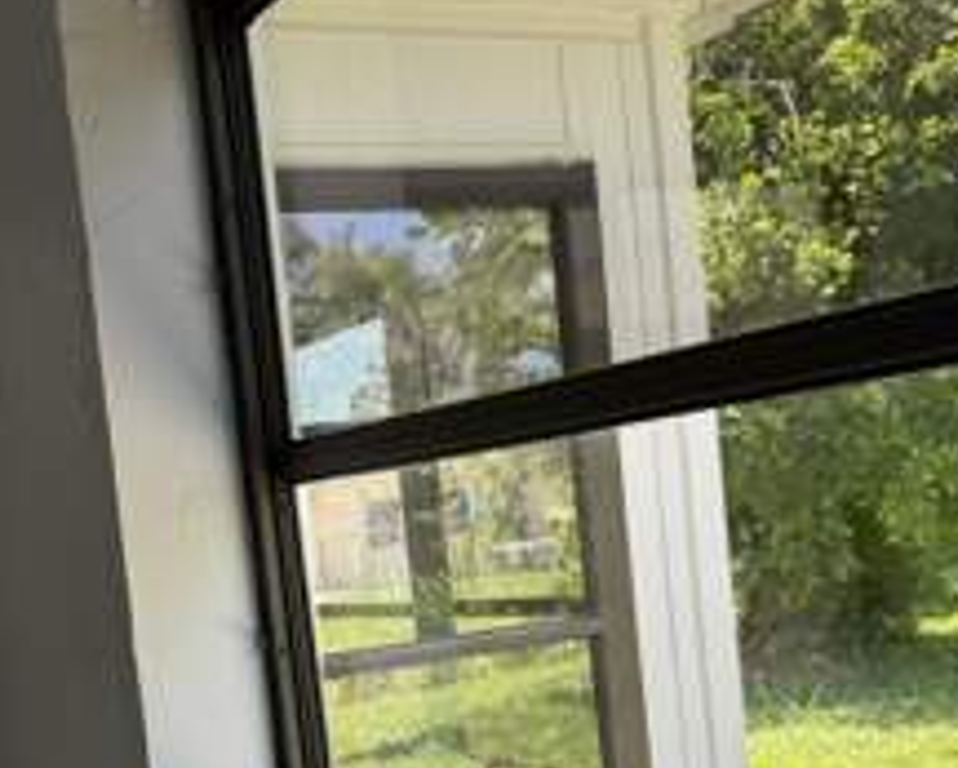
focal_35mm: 52
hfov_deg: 35.2
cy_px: 628
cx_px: 244
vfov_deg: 28.5
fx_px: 1475
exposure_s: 1/403
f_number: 1.78
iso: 80
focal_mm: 6.76
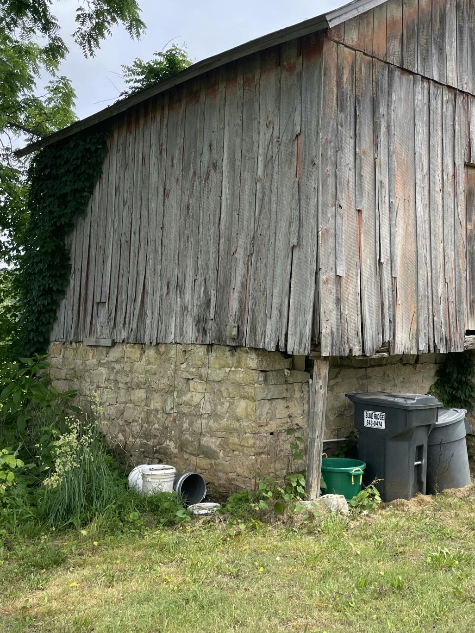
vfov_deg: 48.8
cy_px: 270
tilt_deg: +7.0
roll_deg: +0.2
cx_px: 325
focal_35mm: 38
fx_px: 695
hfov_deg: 37.2
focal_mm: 4.2
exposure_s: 1/1350
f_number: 1.6
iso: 32
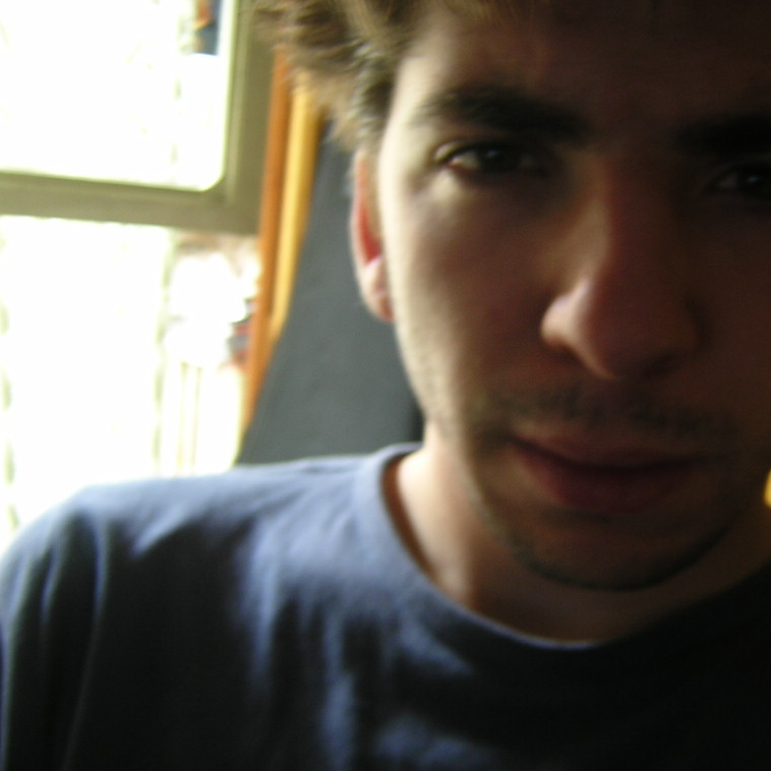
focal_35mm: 43
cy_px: 384
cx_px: 479
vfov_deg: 39.2
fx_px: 1084
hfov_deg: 38.9
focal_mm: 4.7
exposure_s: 1/4.8
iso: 100
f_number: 2.6
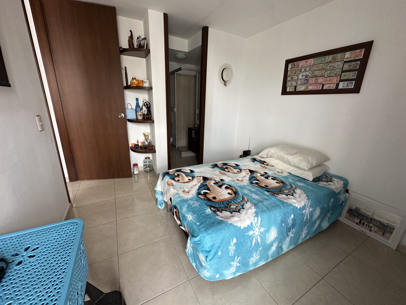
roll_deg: -3.1
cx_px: 203
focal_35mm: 14
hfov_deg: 102.1
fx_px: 164
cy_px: 152
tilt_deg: -15.8
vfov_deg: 85.7
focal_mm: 2.22
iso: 250
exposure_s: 1/99
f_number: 2.2
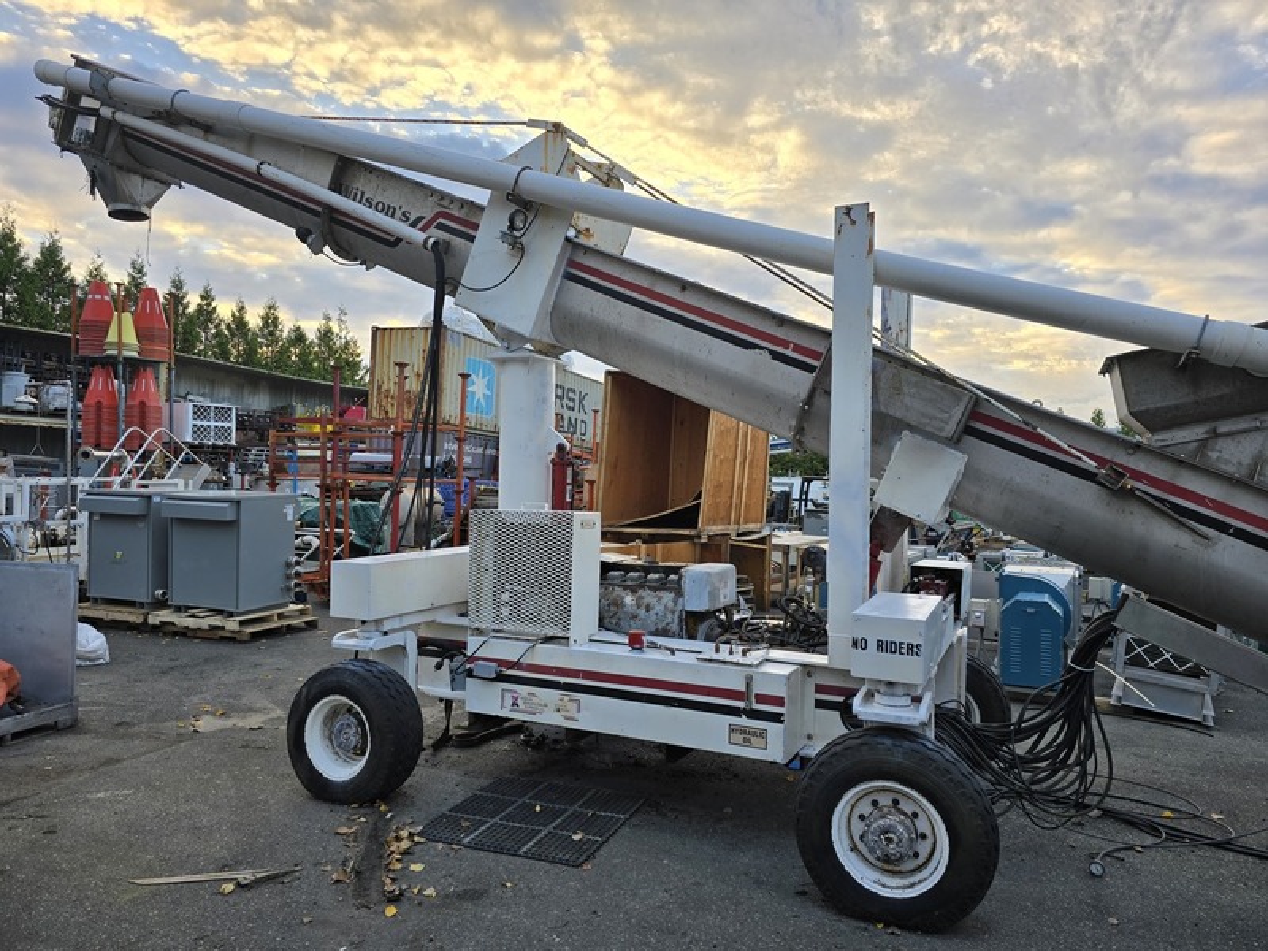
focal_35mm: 23
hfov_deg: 73.9
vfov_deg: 58.9
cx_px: 634
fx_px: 843
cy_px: 476
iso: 25
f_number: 1.7
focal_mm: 6.3
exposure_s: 1/180
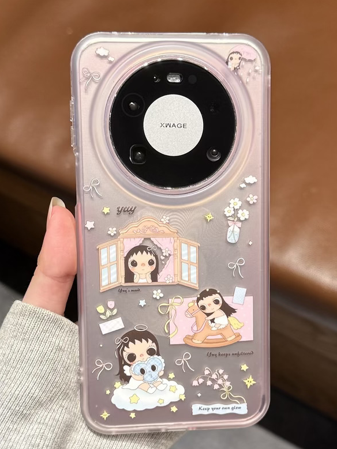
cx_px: 174
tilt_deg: -51.8
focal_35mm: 25
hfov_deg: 54.9
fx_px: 325
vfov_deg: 69.4
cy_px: 232
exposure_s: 1/100
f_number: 1.78
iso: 200
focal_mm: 6.76
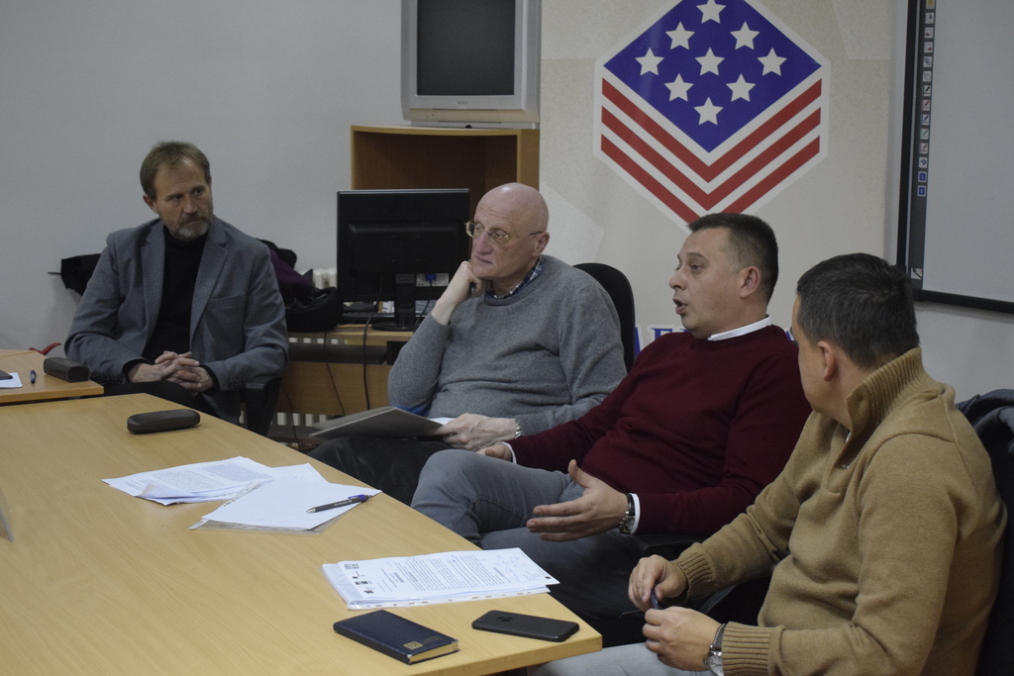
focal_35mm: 54
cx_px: 507
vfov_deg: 25.1
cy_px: 338
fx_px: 1521
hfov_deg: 36.9
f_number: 4.8
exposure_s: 1/50
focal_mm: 36
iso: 3200
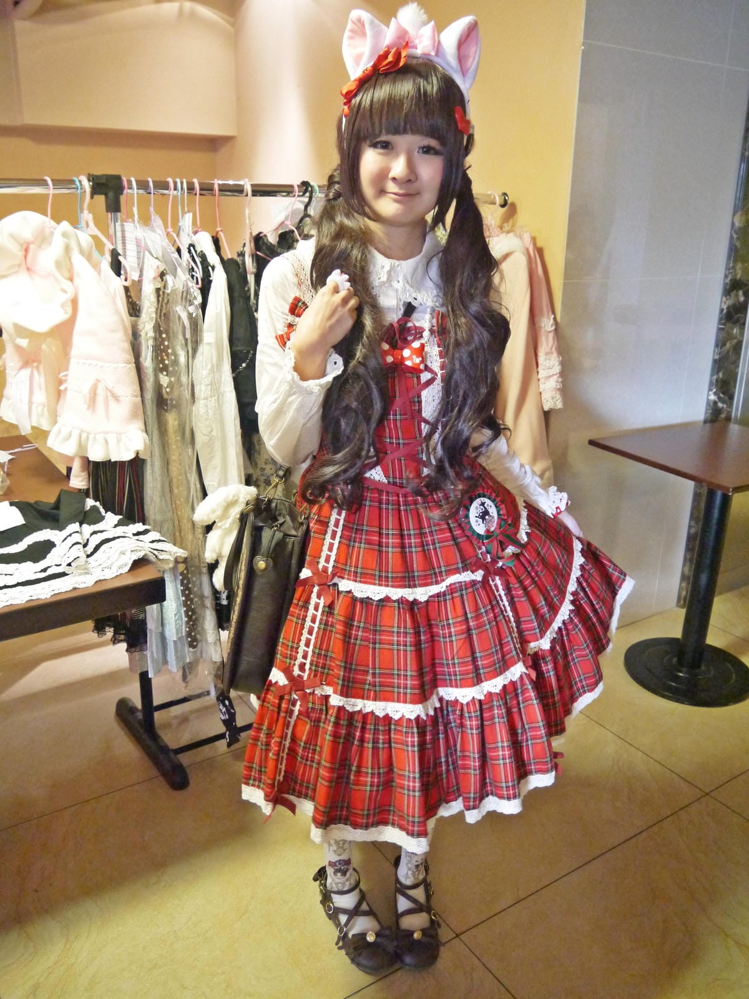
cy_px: 500
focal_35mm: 28
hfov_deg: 49.7
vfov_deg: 63.4
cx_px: 374
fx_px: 808
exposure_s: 1/30
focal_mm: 14
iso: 1600
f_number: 3.5
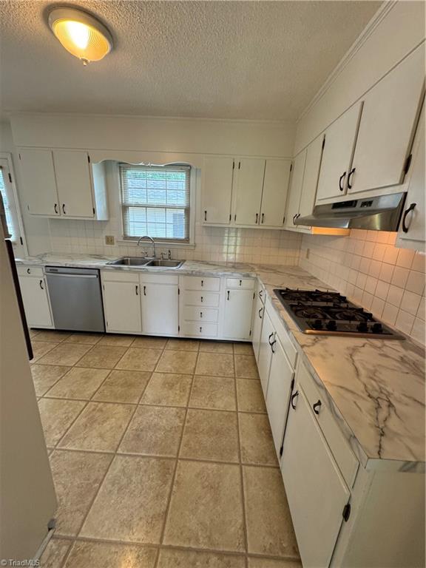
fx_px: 230
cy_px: 284
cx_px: 213
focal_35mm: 14
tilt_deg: -15.2
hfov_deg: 85.7
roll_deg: -4.0
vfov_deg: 102.1
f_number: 2.2
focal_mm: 2.22
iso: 200
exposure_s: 1/60
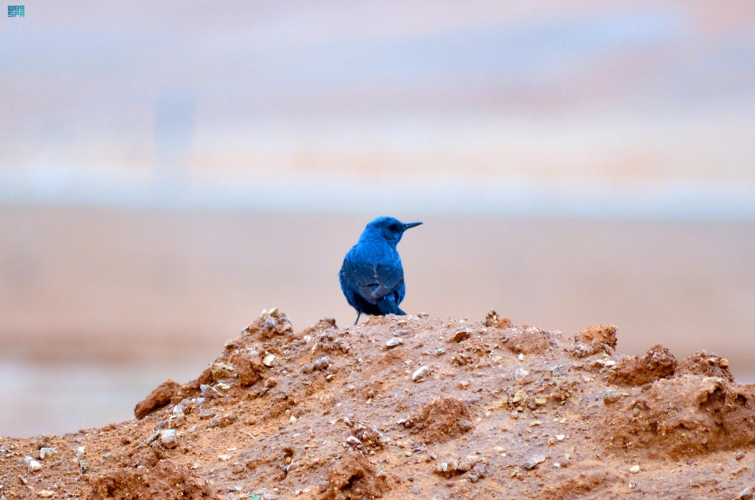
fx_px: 9416
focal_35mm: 450
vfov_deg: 3.0
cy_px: 250
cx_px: 378
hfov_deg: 4.6
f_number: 5.6
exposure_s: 1/500
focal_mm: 300
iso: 400
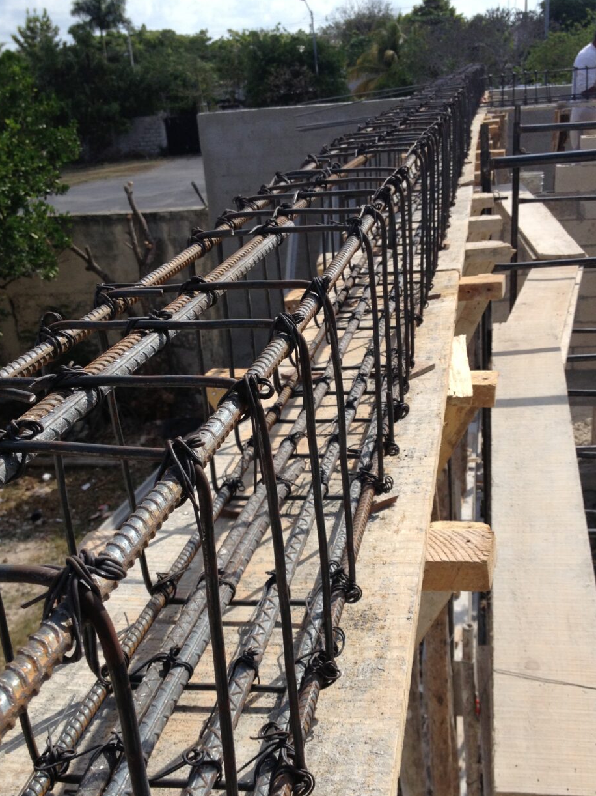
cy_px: 481
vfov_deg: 42.7
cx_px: 295
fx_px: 1010
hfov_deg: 32.9
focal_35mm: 44
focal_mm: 4.28
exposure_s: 1/1672
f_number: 2.4
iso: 50
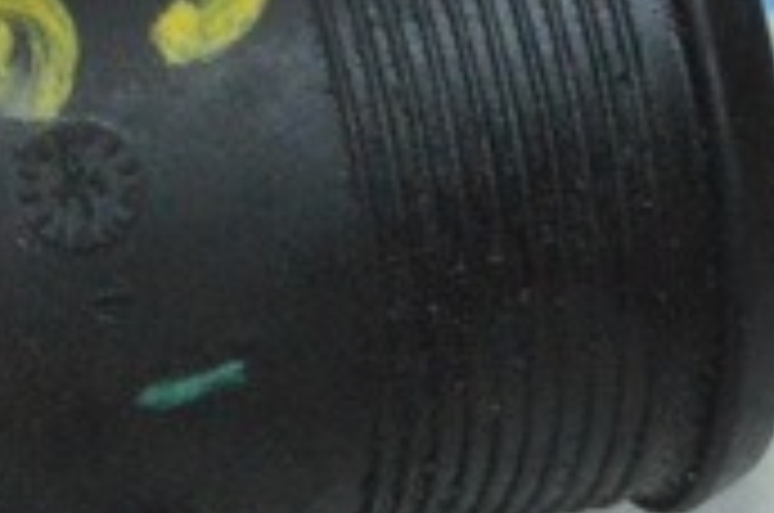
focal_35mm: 197
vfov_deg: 6.9
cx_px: -387
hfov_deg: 10.1
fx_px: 4228
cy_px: 452
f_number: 25
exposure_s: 1/40
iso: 4500
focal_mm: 22
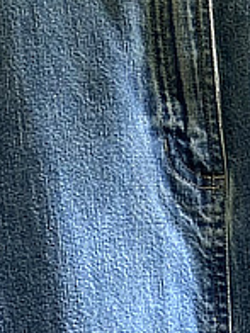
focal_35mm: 143
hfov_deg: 10.3
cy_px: 576
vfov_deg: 12.7
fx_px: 1377
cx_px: 247
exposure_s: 1/122
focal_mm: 4.2
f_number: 1.8
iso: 32
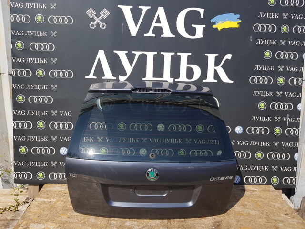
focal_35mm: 26
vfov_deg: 53.0
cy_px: 114
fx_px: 229
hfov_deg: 67.3
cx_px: 152
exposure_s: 1/1740
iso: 40
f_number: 1.7
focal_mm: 4.2
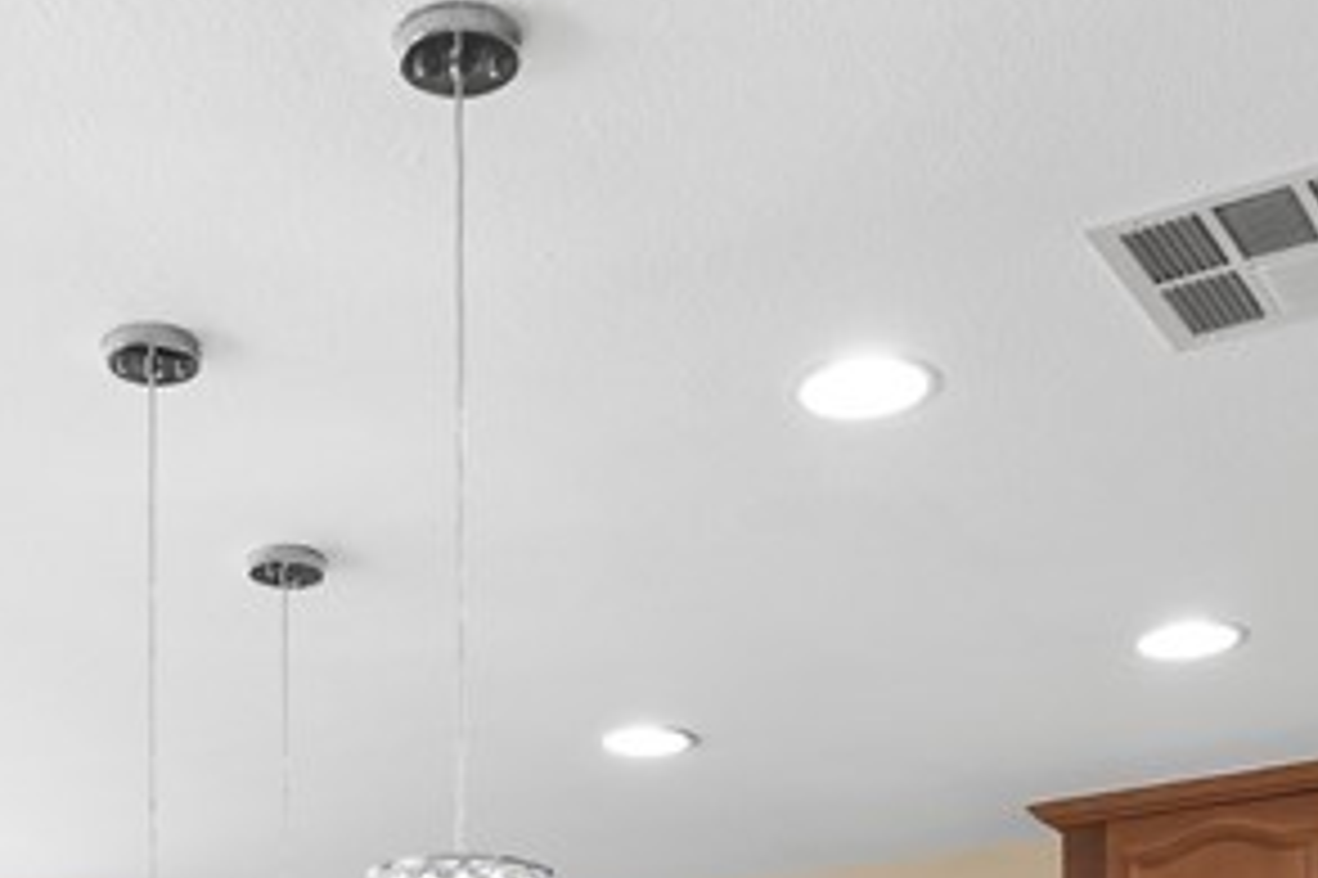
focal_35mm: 63
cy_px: 1414
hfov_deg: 31.8
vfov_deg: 18.4
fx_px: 2305
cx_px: 490
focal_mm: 17
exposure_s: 1/10
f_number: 8
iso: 400
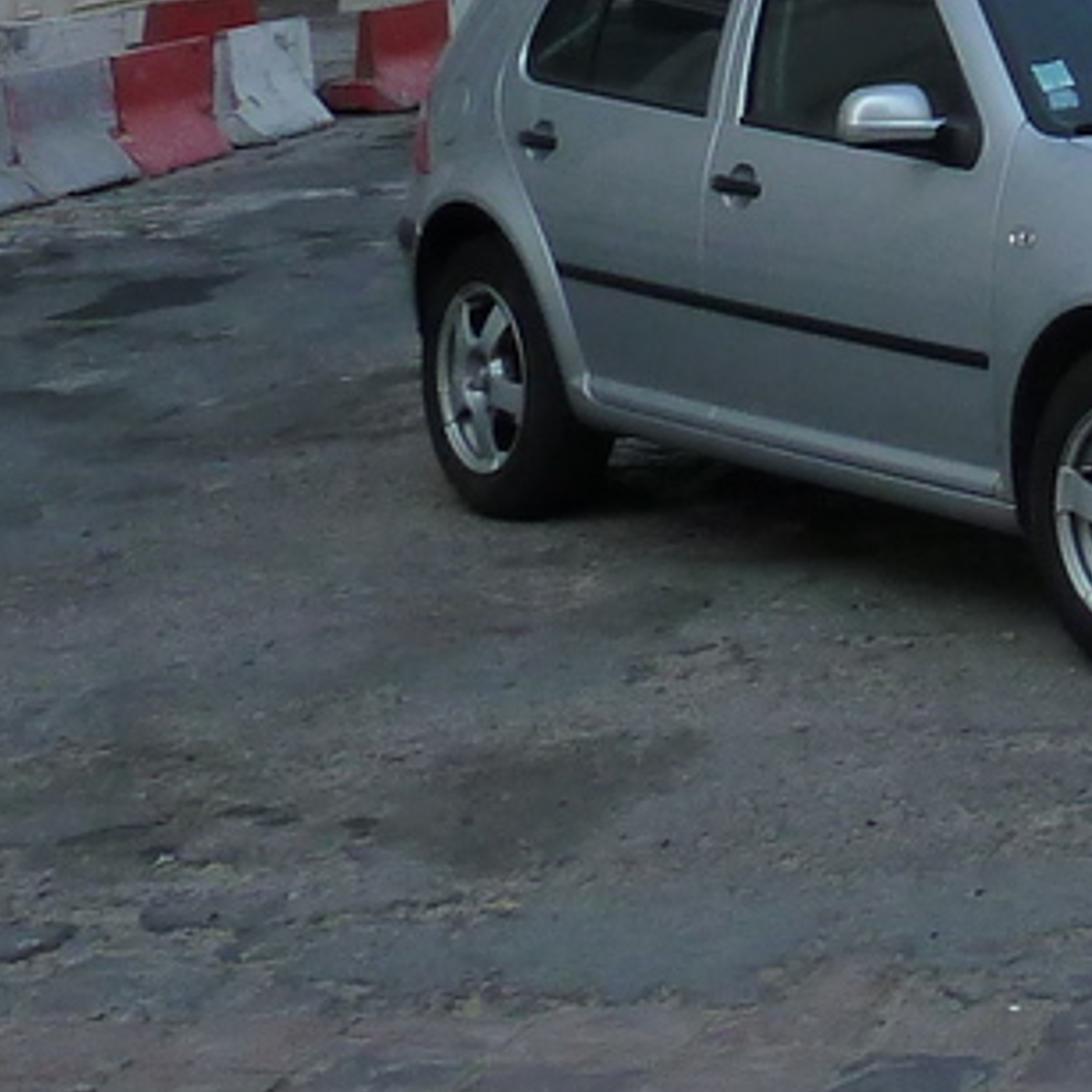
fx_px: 4104
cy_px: -423
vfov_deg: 14.4
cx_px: 2038
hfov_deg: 13.4
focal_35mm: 115
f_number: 4
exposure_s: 1/400
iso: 125
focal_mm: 4.1
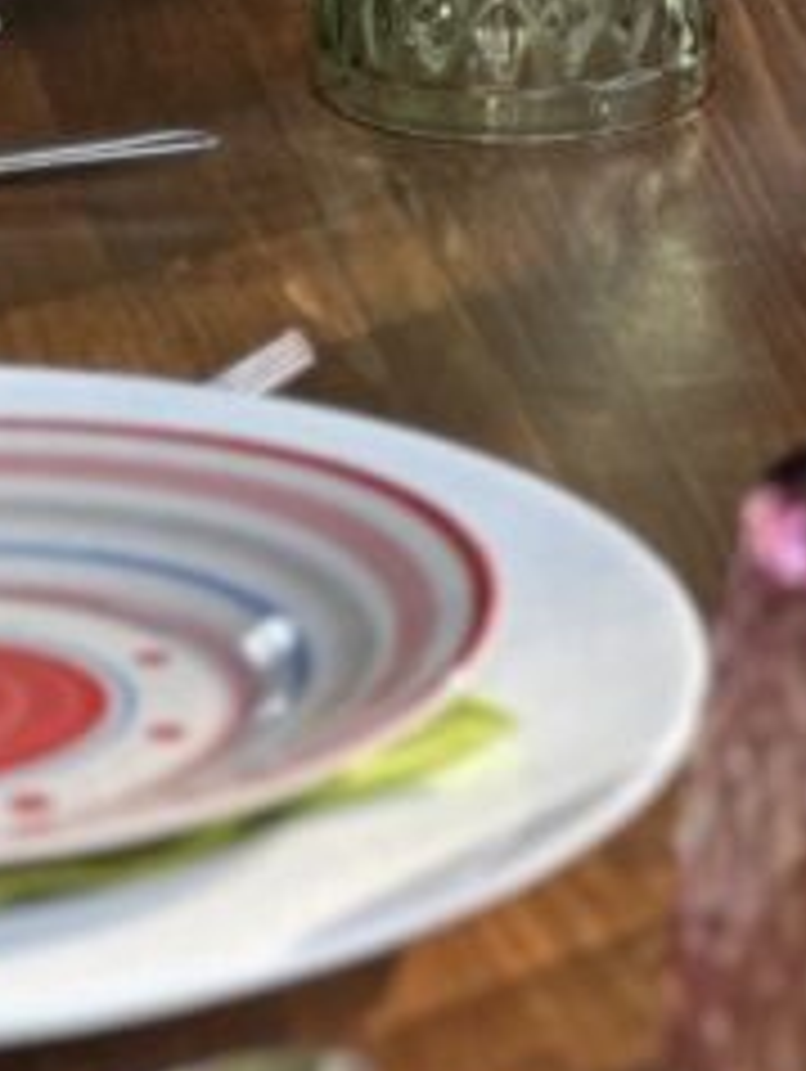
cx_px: 878
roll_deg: +0.4
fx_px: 10258
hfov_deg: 4.5
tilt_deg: -13.0
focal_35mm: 331
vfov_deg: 5.9
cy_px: -670
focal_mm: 9
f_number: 2.8
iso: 250
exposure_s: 1/102
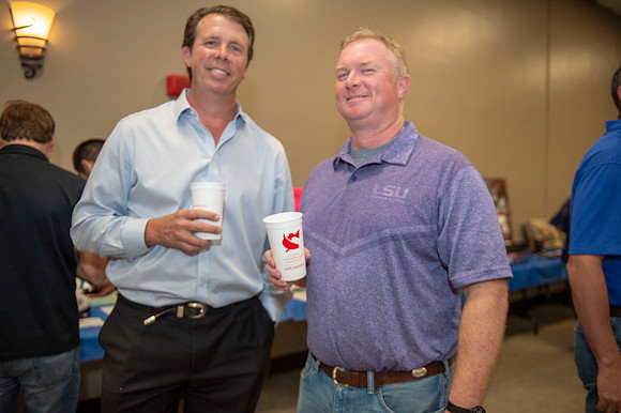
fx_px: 552
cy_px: 206
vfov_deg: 41.1
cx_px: 310
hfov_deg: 58.7
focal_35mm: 32
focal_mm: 32
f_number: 2.8
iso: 800
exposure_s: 1/125
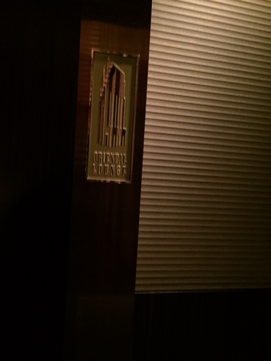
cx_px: 136
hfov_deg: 48.2
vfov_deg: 61.7
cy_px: 180
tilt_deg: -0.2
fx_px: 303
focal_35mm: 29
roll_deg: -3.3
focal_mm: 4.15
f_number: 2.2
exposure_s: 1/15
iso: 800
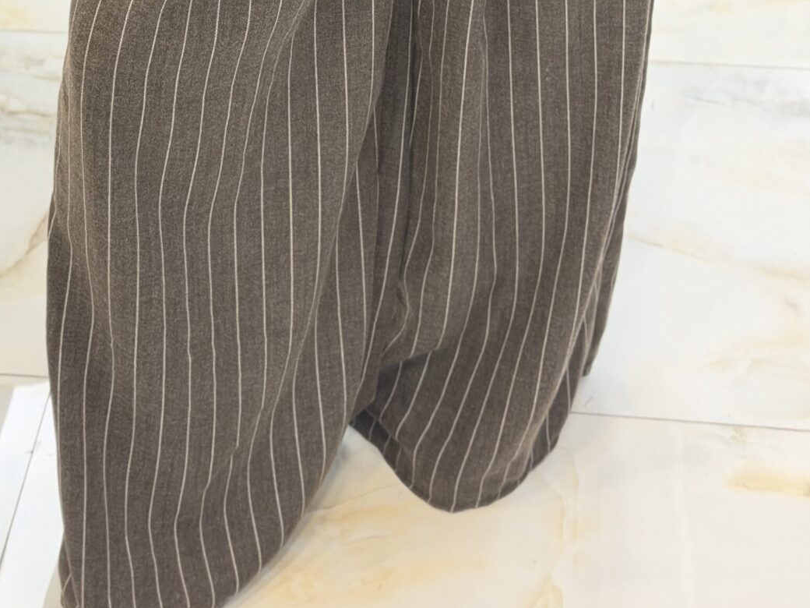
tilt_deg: -33.3
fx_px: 1872
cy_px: -55
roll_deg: +1.1
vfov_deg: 17.8
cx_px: 306
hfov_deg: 24.4
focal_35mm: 80
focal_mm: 6.76
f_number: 1.78
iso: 125
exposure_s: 1/60
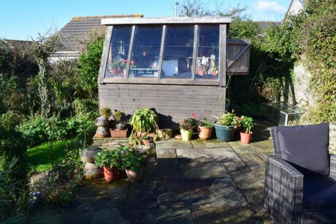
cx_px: 168
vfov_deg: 48.0
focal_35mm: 27
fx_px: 252
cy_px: 112
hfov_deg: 67.4
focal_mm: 18
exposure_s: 1/250
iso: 400
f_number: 10
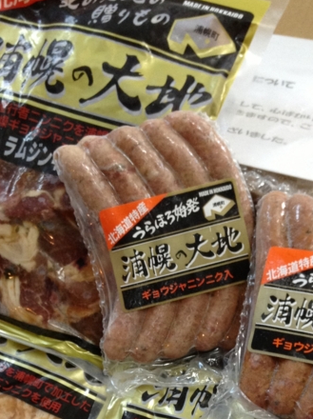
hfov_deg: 24.3
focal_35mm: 60
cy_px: 349
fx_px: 725
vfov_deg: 31.2
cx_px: 108
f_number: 2.4
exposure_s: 1/24
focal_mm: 3.3
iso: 80
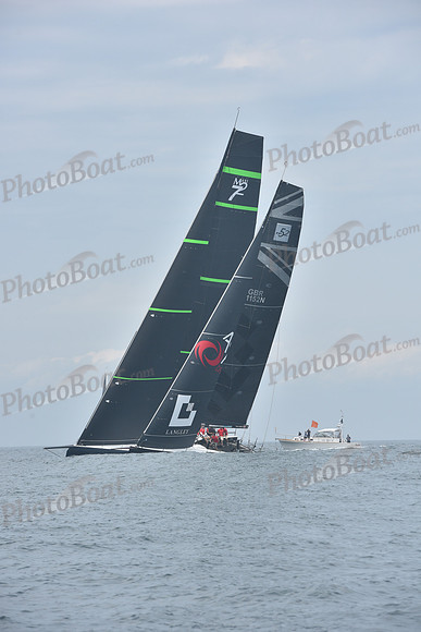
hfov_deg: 8.6
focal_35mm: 160
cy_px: 316
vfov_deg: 12.8
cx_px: 210
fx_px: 2805
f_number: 8
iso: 250
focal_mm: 160
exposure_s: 1/800
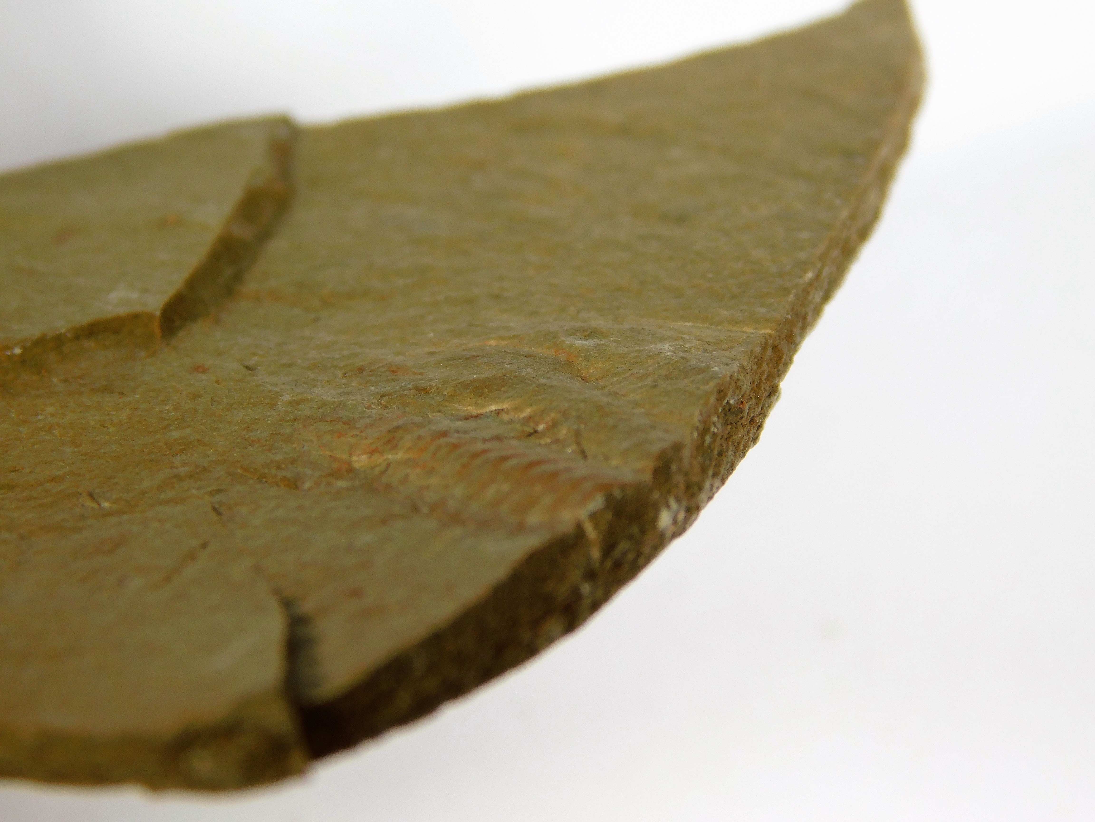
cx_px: 548
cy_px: 411
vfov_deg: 8.1
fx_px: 5820
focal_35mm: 184
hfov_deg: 10.7
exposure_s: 1/40
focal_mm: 32.7
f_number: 5.4
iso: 125
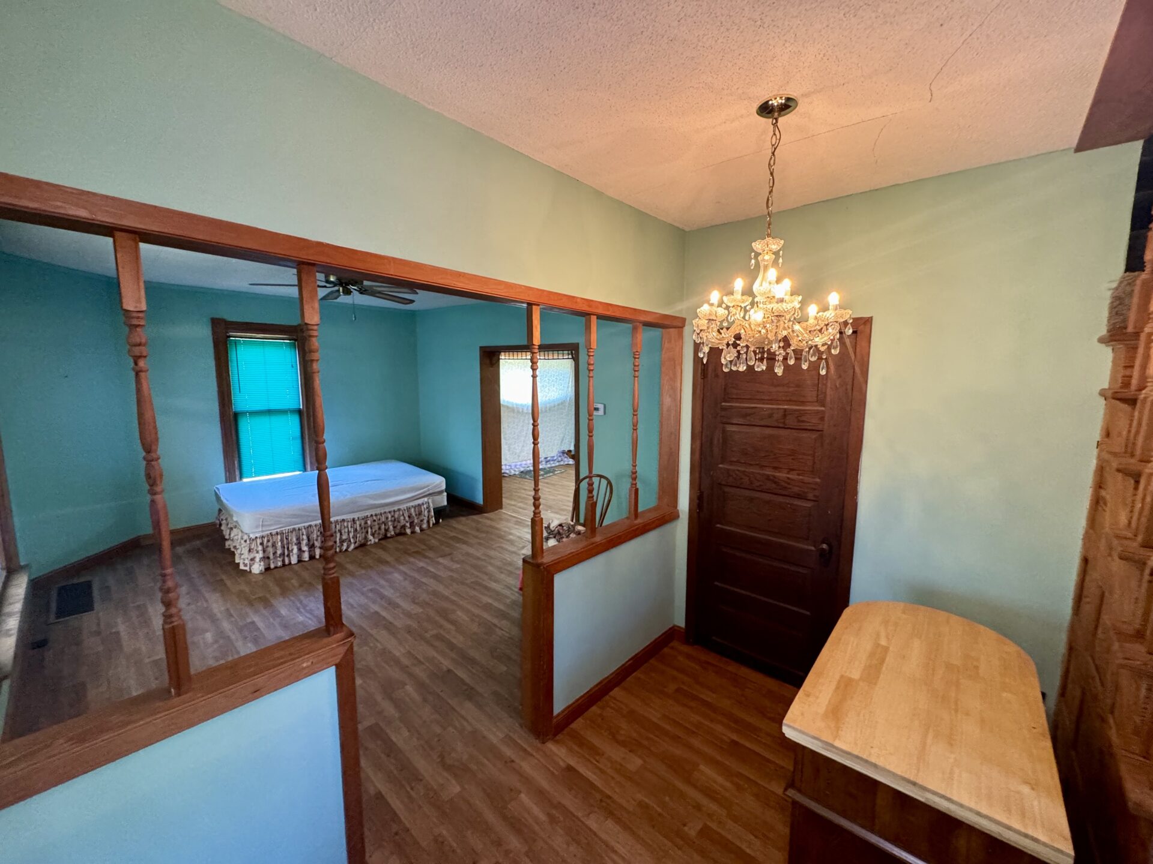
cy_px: 432
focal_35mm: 14
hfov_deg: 102.1
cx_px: 576
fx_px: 466
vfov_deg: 85.7
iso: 500
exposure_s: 1/60
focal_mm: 2.22
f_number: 2.2
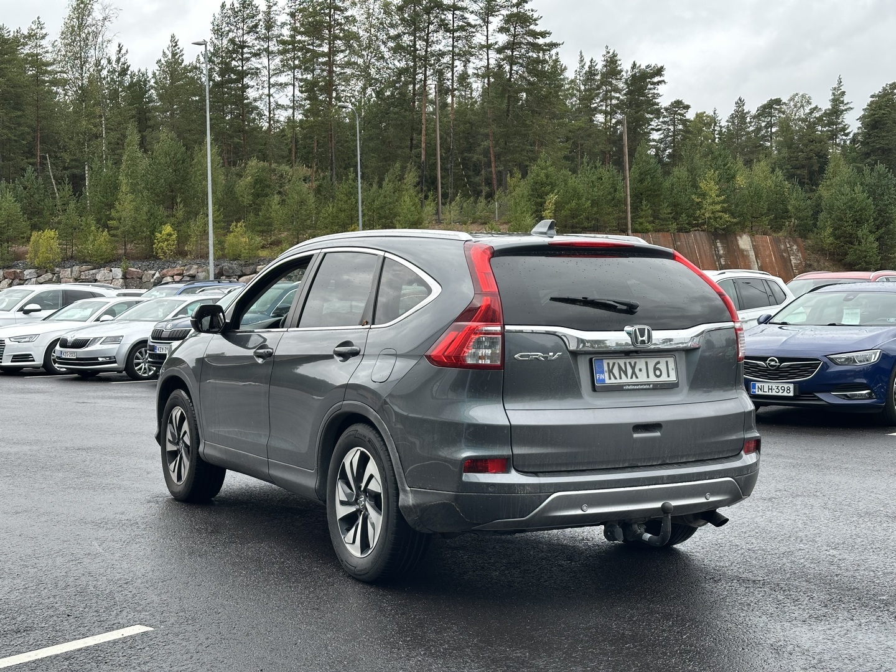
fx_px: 1242
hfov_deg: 39.7
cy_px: 336
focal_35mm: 48
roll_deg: +1.4
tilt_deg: -1.0
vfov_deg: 30.3
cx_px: 448
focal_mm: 6.86
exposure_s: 1/389
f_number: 1.78
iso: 64
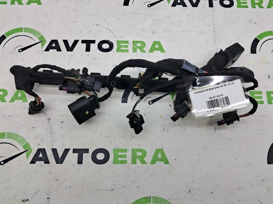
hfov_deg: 65.4
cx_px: 136
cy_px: 102
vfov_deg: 51.3
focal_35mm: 27
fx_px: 213
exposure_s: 1/100
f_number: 1.8
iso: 50
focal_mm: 4
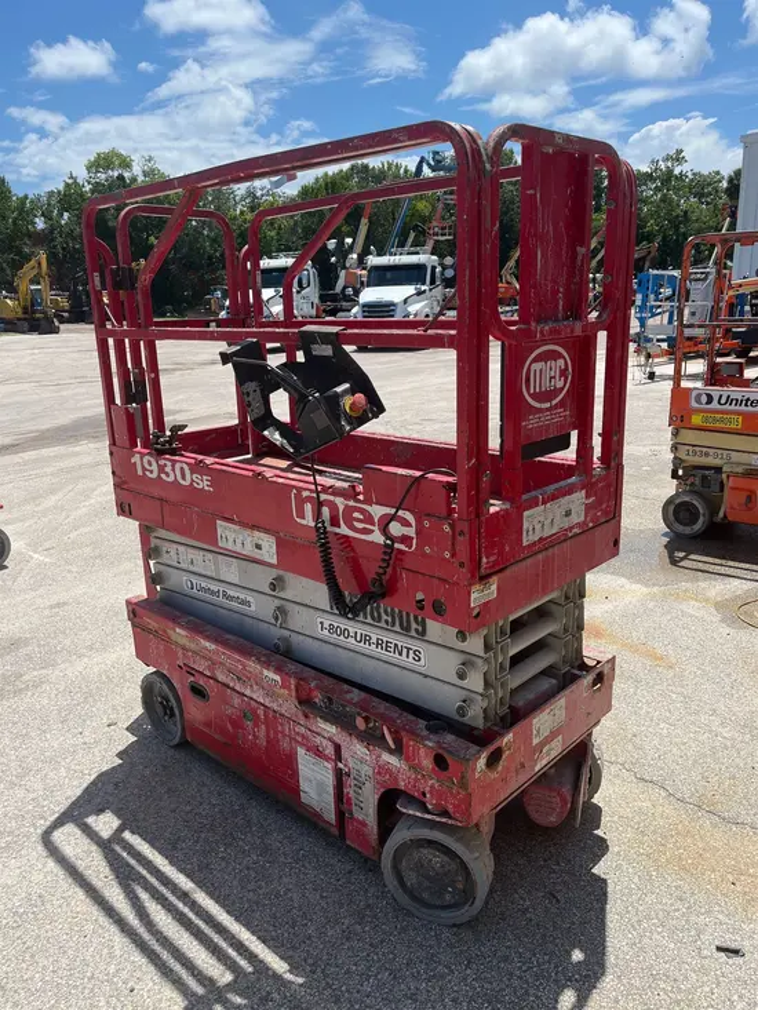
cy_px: 505
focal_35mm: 26
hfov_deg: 53.1
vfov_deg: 67.3
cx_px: 379
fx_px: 759
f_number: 1.6
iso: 50
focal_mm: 5.1
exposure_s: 1/3311
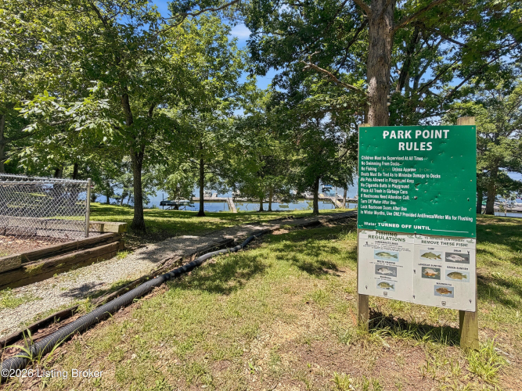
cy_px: 196
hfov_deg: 102.1
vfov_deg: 85.7
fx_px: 211
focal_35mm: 14
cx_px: 261
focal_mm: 2.2
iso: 40
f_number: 2.2
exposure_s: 1/638
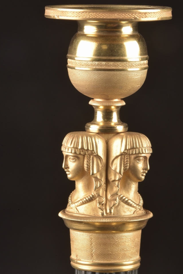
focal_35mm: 375
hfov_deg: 3.7
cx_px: 99
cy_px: 128
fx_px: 2856
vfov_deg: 5.5
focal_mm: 300
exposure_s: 1/125
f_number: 25
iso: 400
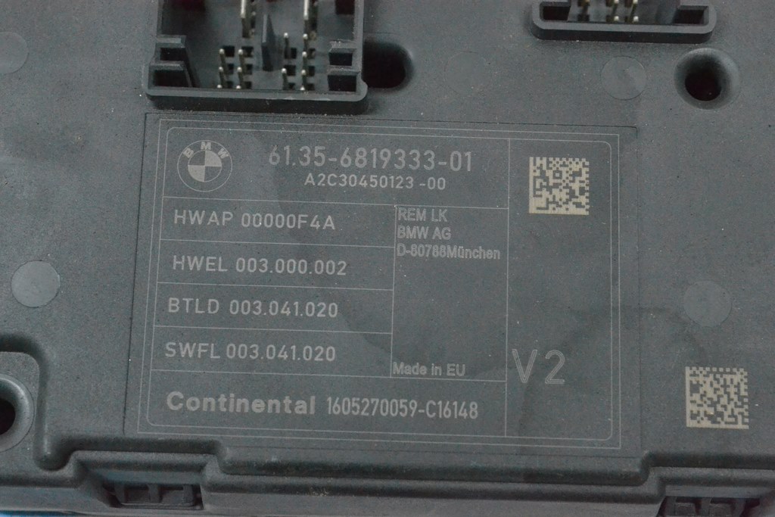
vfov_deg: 16.6
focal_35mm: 82
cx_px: 388
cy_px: 258
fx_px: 1776
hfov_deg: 24.6
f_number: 9
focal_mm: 55
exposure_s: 1/160
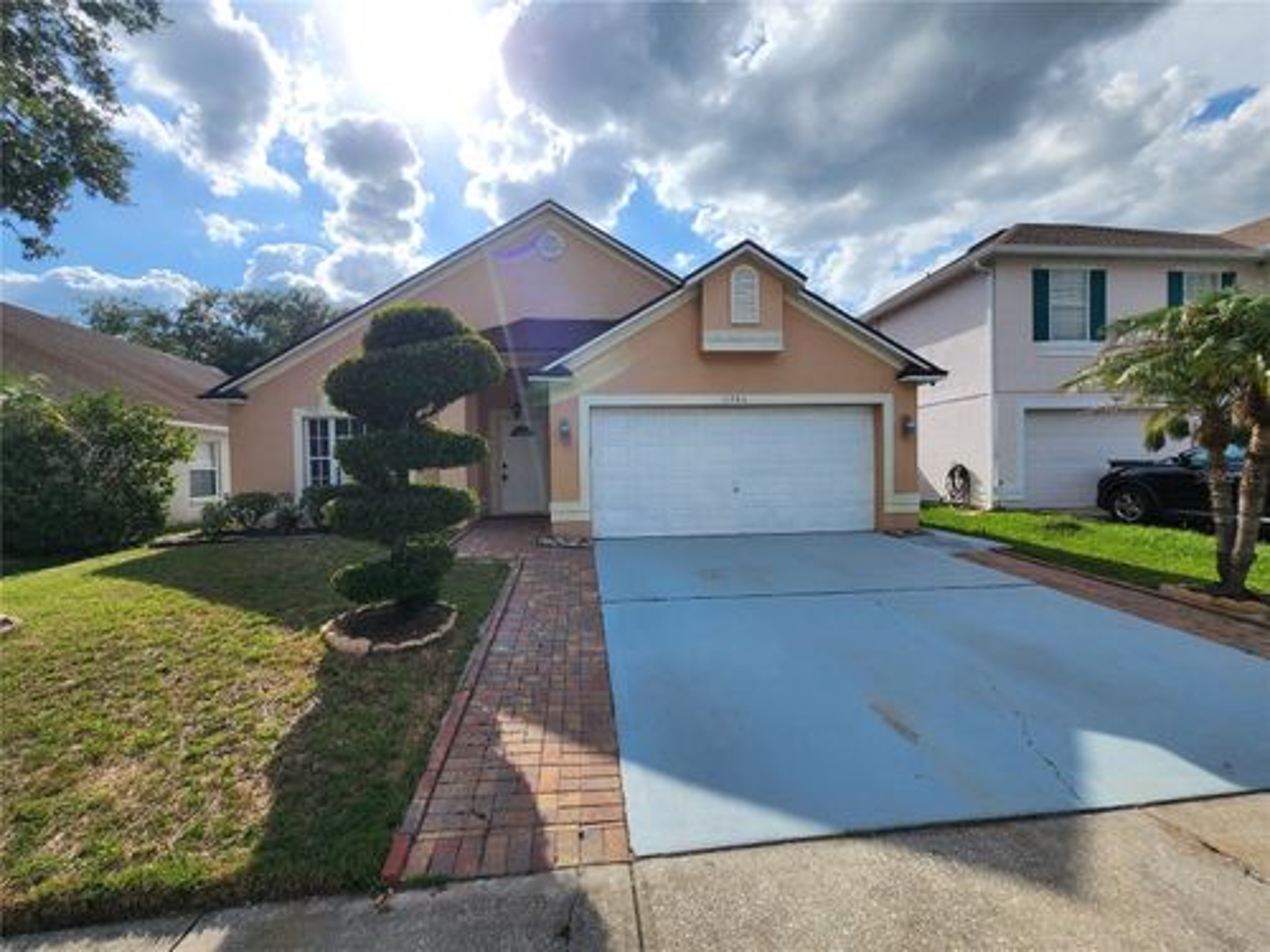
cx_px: 635
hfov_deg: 106.2
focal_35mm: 13
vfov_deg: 89.9
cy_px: 476
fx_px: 477
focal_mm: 2.2
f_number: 2.2
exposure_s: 1/3238
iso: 50
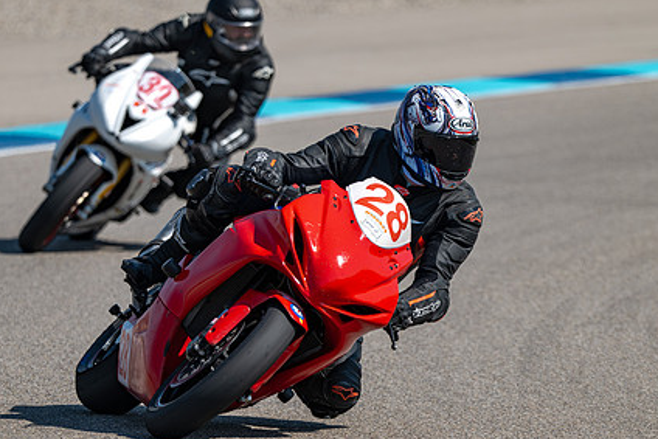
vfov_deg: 2.9
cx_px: 270
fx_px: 8758
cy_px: 235
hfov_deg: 4.3
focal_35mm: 479
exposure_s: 1/1250
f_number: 6
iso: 125
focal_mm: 350
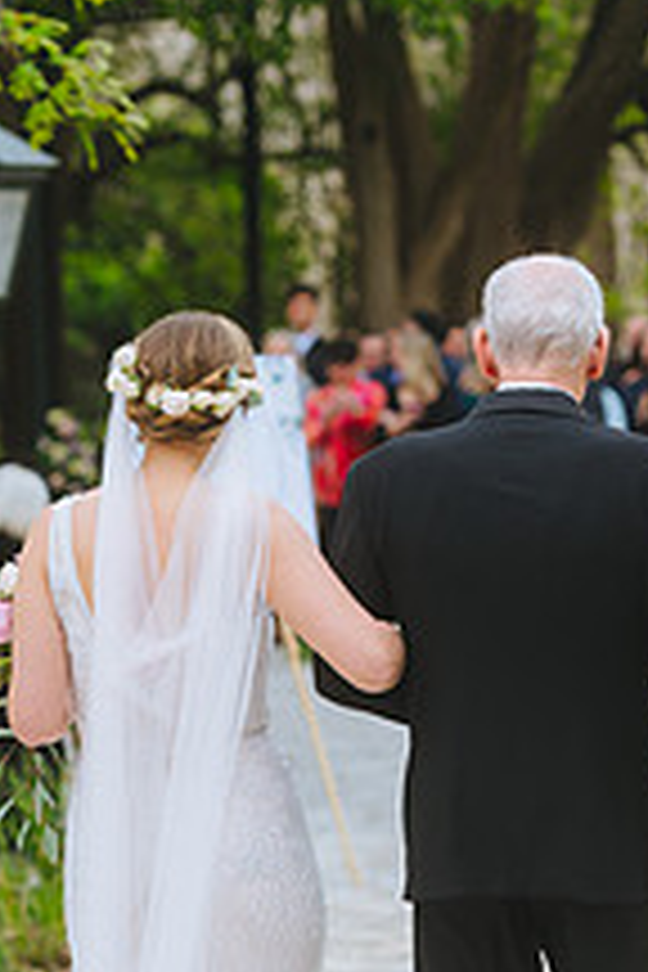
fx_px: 6291
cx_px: 380
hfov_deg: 5.9
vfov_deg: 8.8
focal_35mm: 233
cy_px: 657
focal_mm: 112
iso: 400
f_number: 2.8
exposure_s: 1/1250
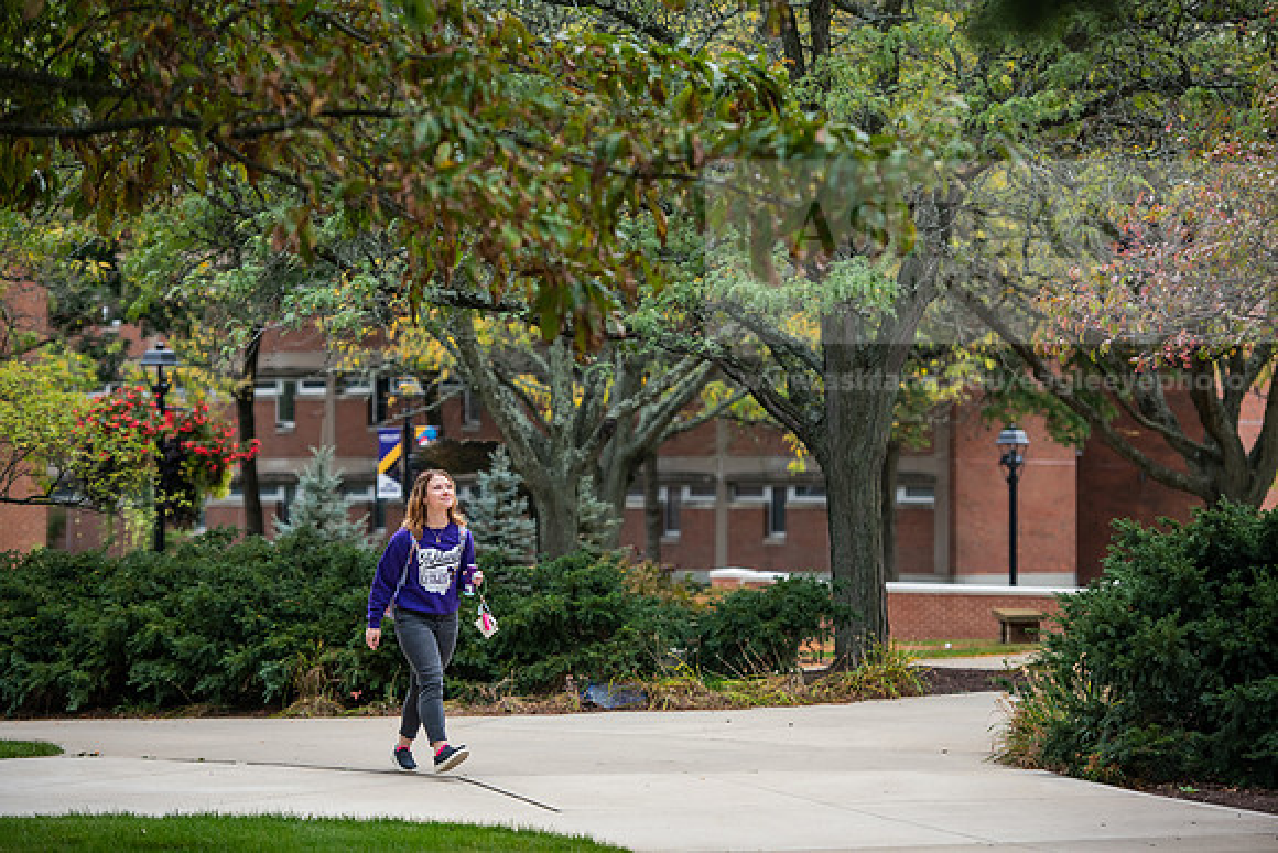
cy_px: 426
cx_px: 639
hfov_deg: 16.8
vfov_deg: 11.2
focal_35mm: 122
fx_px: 4332
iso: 400
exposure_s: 1/400
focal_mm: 122
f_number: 3.2
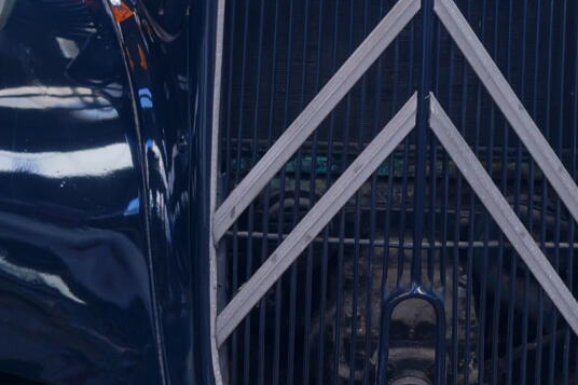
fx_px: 2022
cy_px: -56
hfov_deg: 16.2
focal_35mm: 126
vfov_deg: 10.7
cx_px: 369
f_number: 4
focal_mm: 20
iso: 160
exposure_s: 1/60
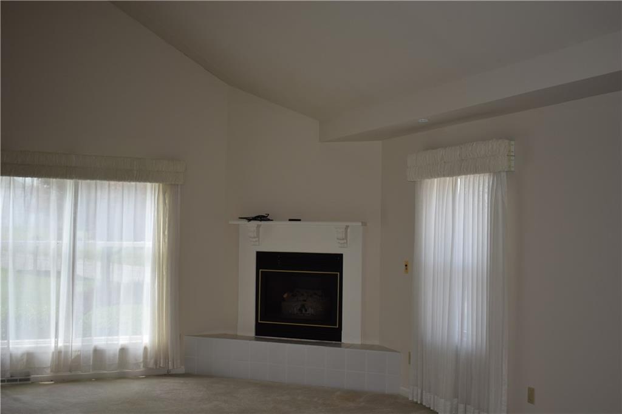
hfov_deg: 46.4
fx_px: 725
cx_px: 311
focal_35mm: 42
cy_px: 207
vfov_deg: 31.9
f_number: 5
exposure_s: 1/200
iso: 180
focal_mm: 28
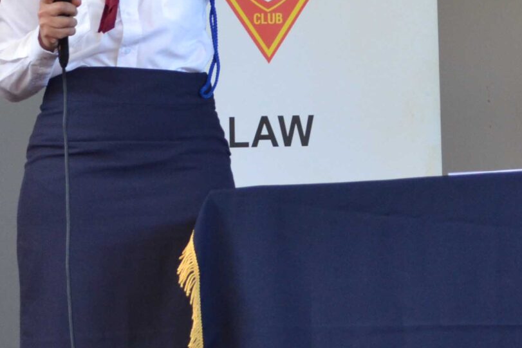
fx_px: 2610
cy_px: -70
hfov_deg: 11.4
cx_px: 247
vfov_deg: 7.6
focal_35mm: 180
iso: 1000
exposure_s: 1/60
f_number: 5
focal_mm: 38
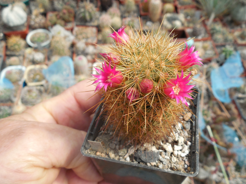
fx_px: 220
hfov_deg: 58.4
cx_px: 123
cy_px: 92
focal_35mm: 31
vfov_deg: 45.4
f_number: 3.6
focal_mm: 5.6
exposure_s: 1/500
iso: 125
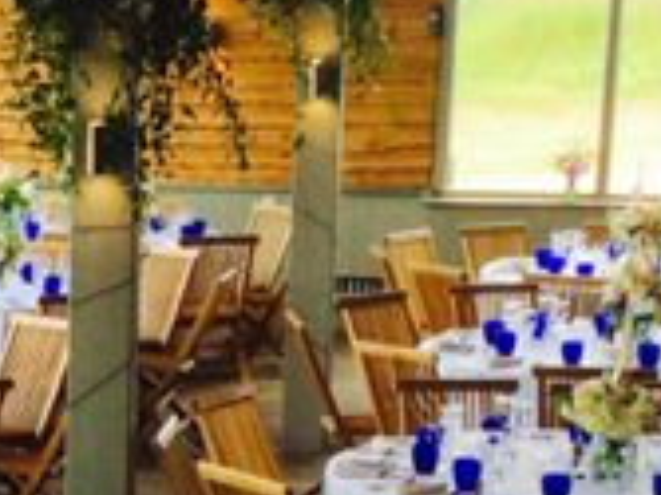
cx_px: -127
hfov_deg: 13.0
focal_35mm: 148
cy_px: 574
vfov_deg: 9.9
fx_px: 2824
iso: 32
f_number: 2.4
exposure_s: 1/158
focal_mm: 3.3
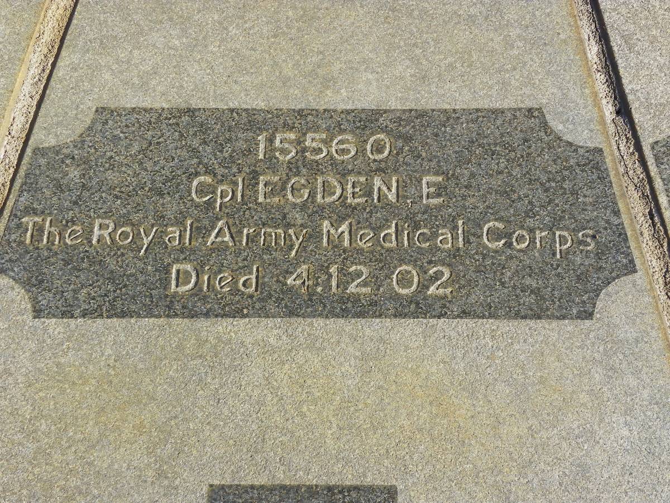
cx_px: 335
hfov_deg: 28.6
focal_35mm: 68
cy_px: 252
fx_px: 1316
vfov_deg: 21.6
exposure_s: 1/160
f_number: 4
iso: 64
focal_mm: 12.1
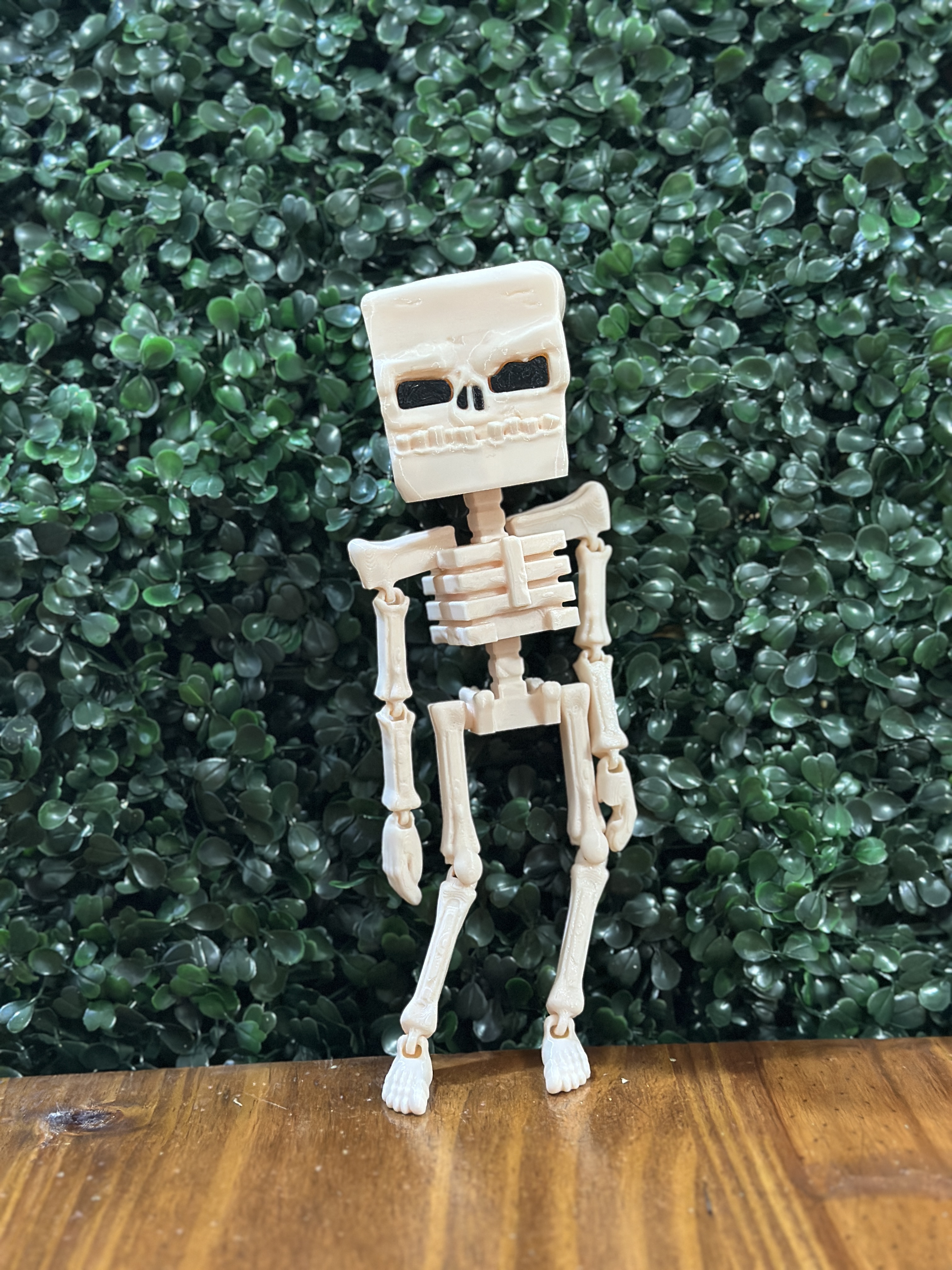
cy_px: 635
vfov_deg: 39.7
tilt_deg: -7.4
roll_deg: +1.7
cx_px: 476
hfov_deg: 30.3
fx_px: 1760
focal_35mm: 48
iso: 500
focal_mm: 6.86
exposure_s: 1/33
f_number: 1.78
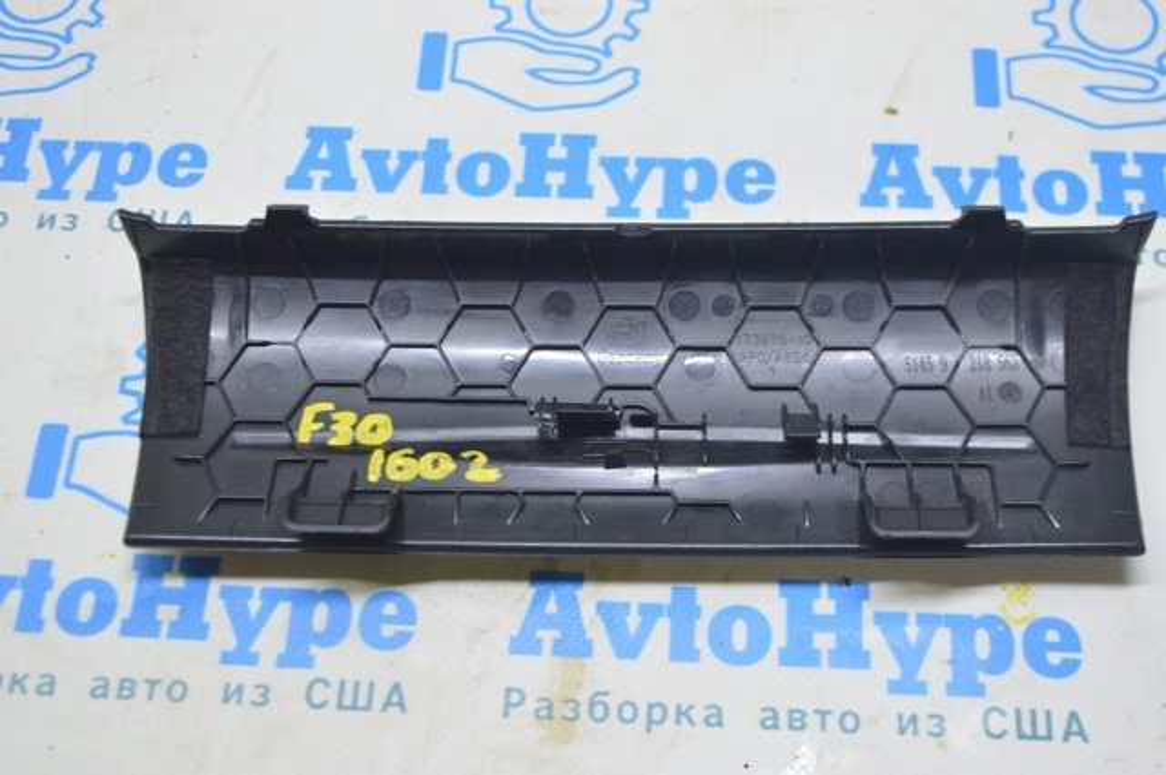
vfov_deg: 25.0
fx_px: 1747
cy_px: 388
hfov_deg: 36.9
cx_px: 583
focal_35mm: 54
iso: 400
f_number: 5.6
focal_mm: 36
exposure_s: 1/20
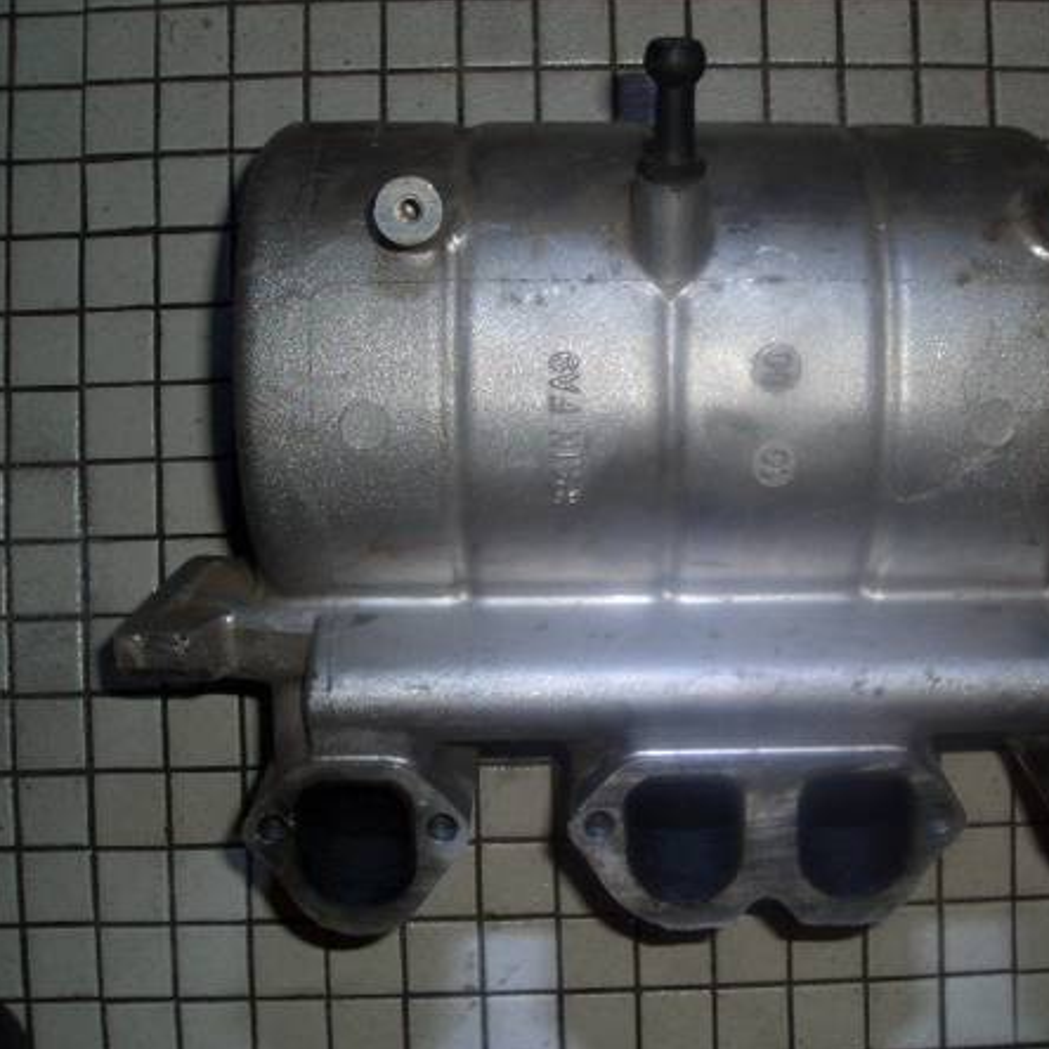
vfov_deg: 39.2
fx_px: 1474
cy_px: 527
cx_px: 690
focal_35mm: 43
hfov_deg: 38.8
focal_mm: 4.8
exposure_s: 1/40
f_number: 4
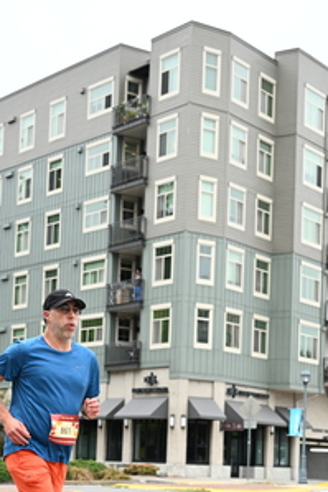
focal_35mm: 83
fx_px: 1133
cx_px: 143
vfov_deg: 24.2
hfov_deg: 16.5
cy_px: 371
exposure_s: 1/800
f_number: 4
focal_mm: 45
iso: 1600
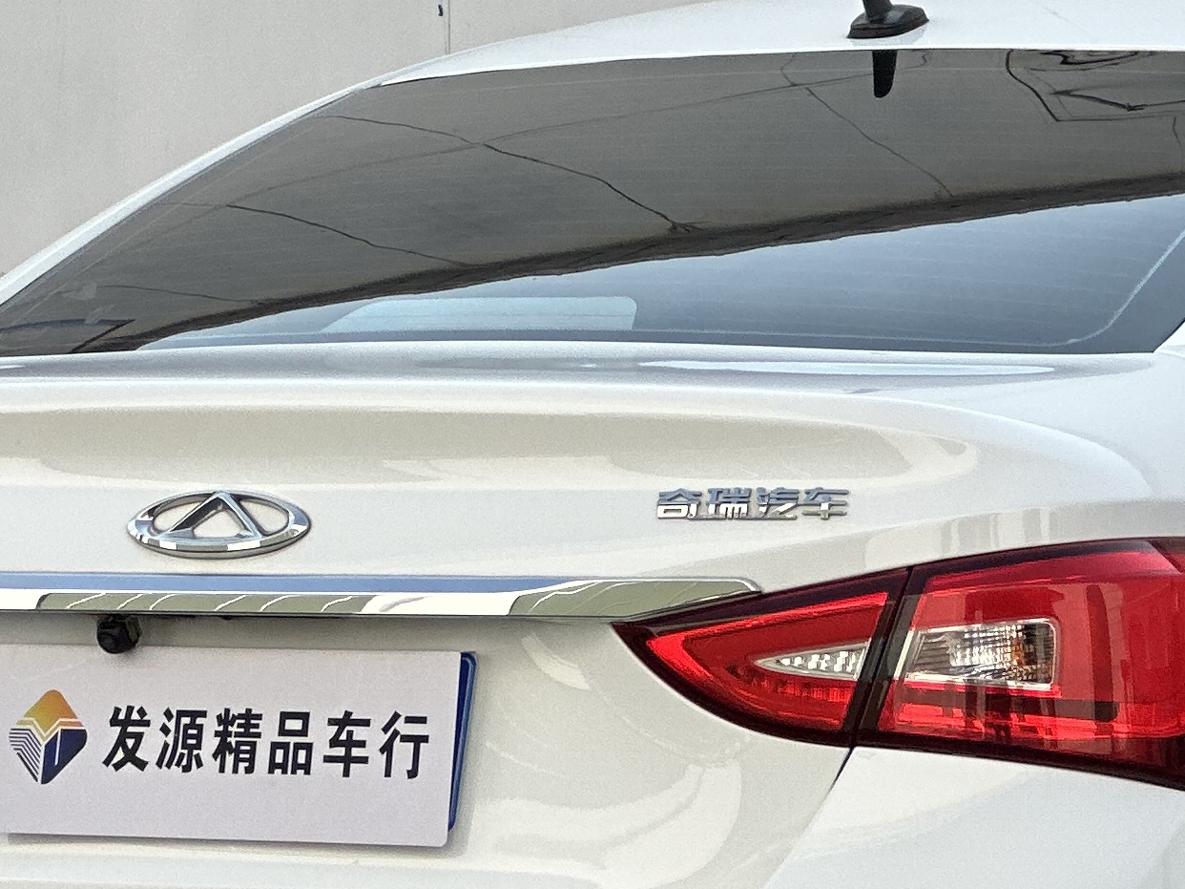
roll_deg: +0.5
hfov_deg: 7.9
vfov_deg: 5.9
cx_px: 1235
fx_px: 8557
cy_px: 751
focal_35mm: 250
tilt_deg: -2.9
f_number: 2.8
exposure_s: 1/525
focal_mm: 9
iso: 32
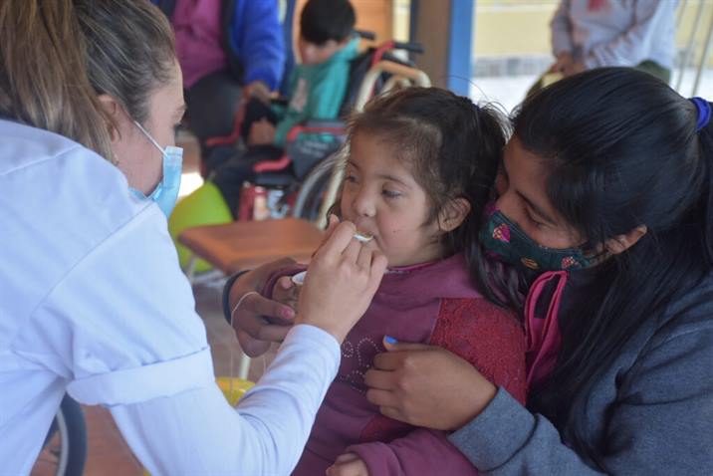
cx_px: 356
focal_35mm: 84
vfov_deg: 16.3
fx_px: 1664
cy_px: 238
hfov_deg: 24.2
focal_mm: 56
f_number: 6.3
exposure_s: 1/160
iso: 800
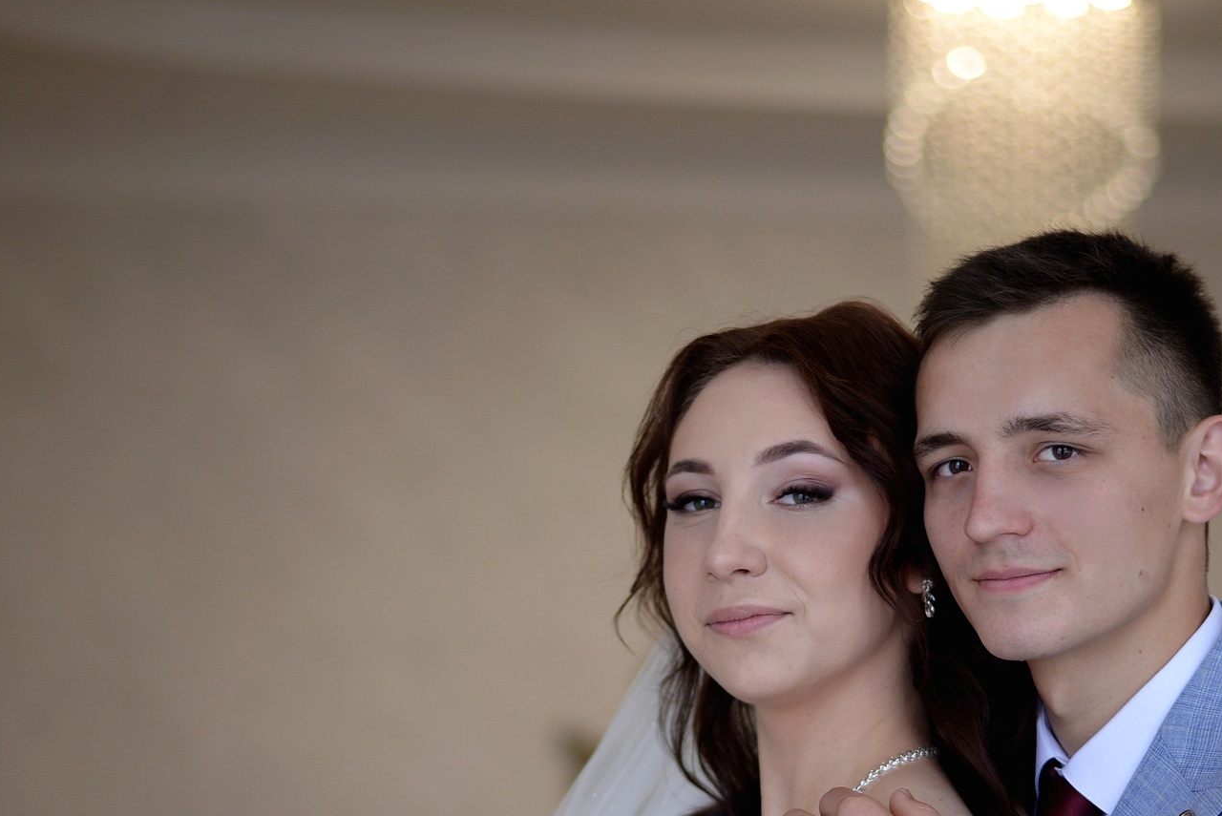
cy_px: 746
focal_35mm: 100
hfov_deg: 20.4
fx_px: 3396
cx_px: 712
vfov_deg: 13.6
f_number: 1.8
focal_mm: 50
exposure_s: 1/125
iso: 160
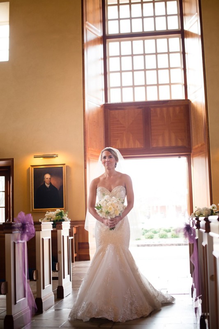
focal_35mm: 50
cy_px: 164
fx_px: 456
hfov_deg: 27.0
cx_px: 110
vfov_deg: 39.6
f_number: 3.5
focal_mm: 50
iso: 1000
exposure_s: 1/125
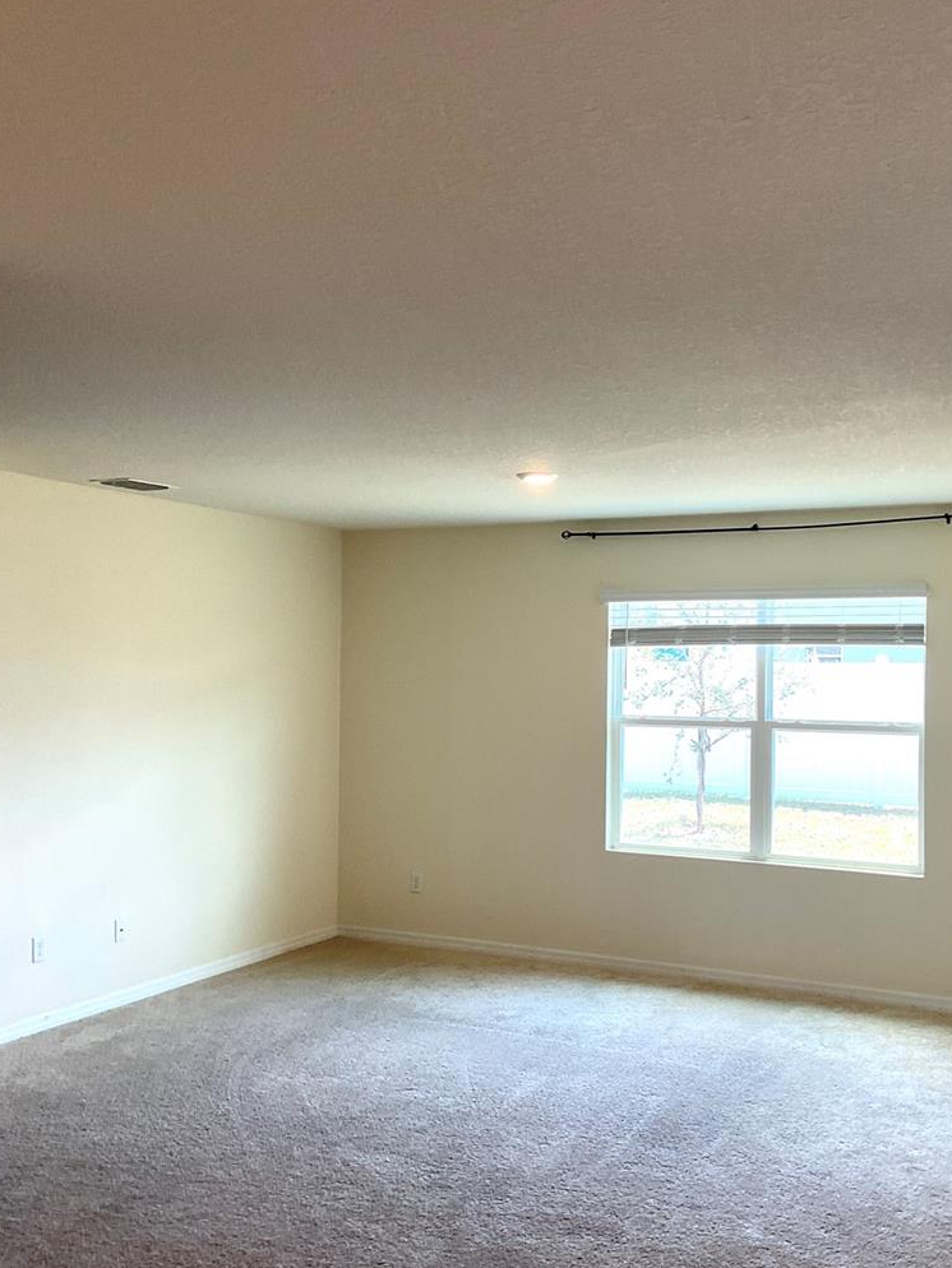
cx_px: 562
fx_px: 1283
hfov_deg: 40.6
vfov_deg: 52.6
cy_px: 670
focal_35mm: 35
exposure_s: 1/120
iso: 64
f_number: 1.8
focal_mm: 3
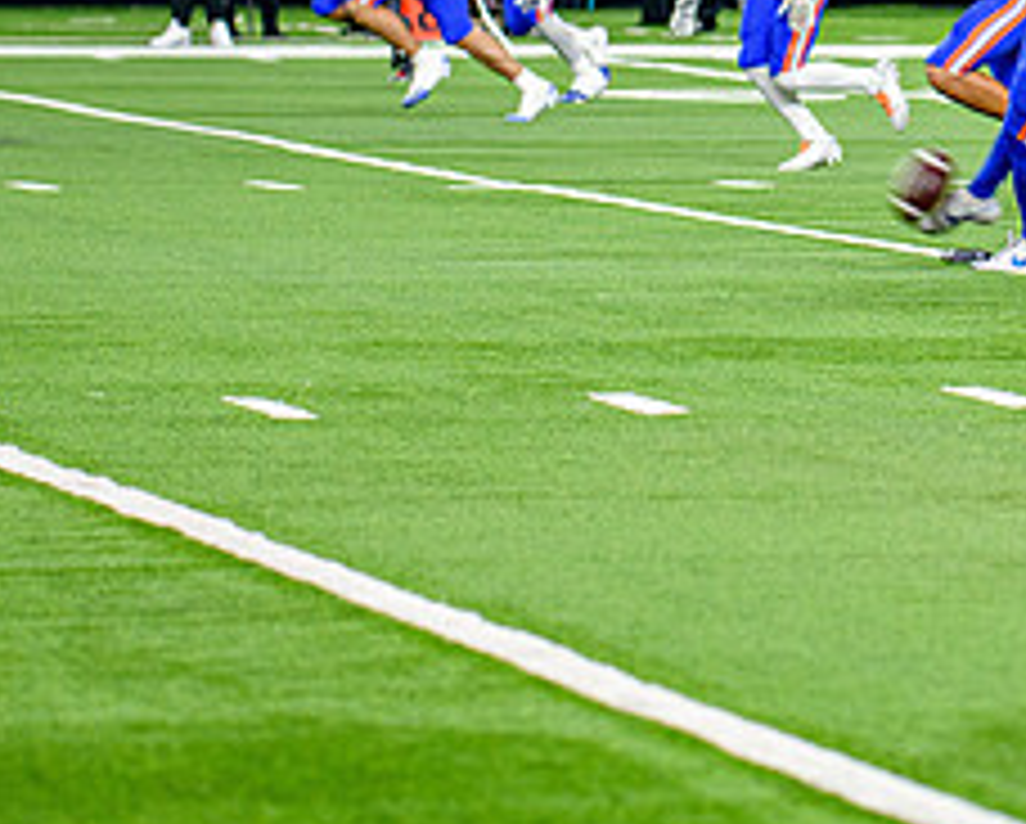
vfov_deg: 5.2
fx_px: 9061
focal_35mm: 298
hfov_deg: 6.5
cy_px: 101
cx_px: 1004
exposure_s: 1/400
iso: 1000
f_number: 2.8
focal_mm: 125
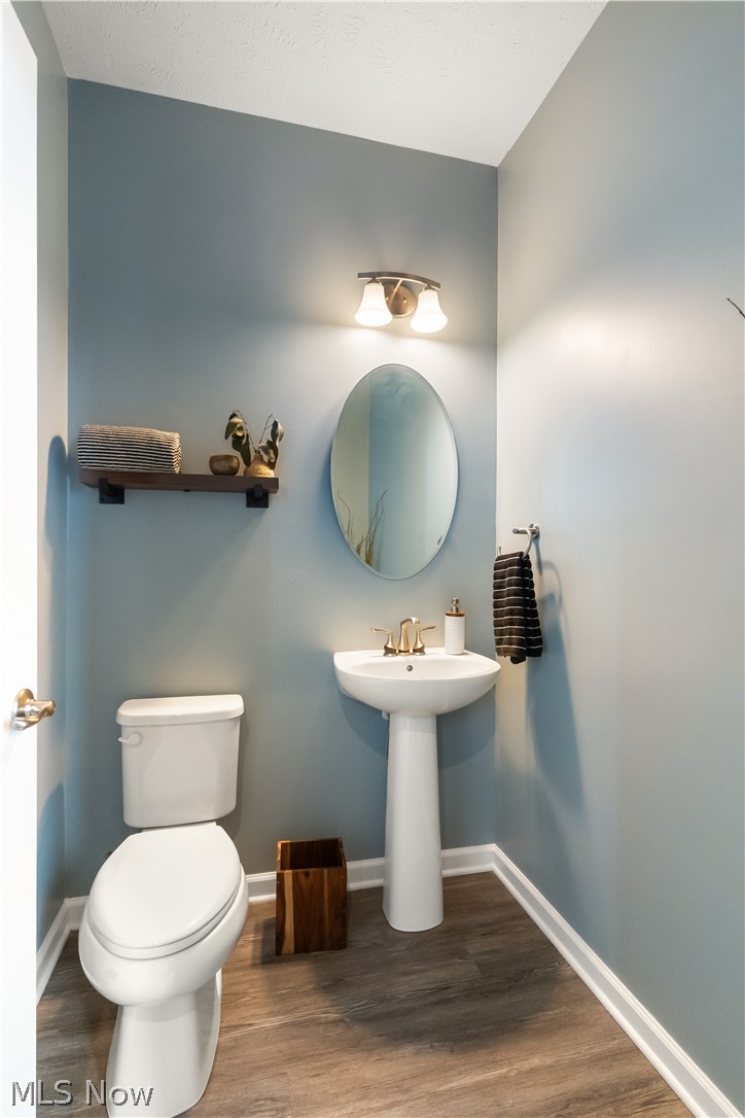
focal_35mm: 17
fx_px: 528
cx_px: 372
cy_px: 559
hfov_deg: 70.4
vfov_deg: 93.3
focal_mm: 17
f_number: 8
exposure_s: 1/50
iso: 16000
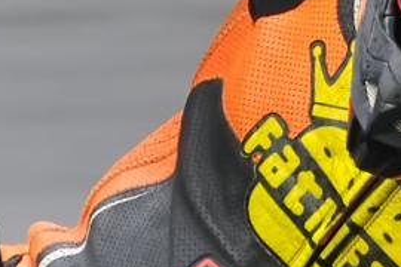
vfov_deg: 0.6
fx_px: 24793
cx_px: -481
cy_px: 561
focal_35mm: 2226
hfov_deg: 0.9
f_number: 5.6
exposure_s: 1/200
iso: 560
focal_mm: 300
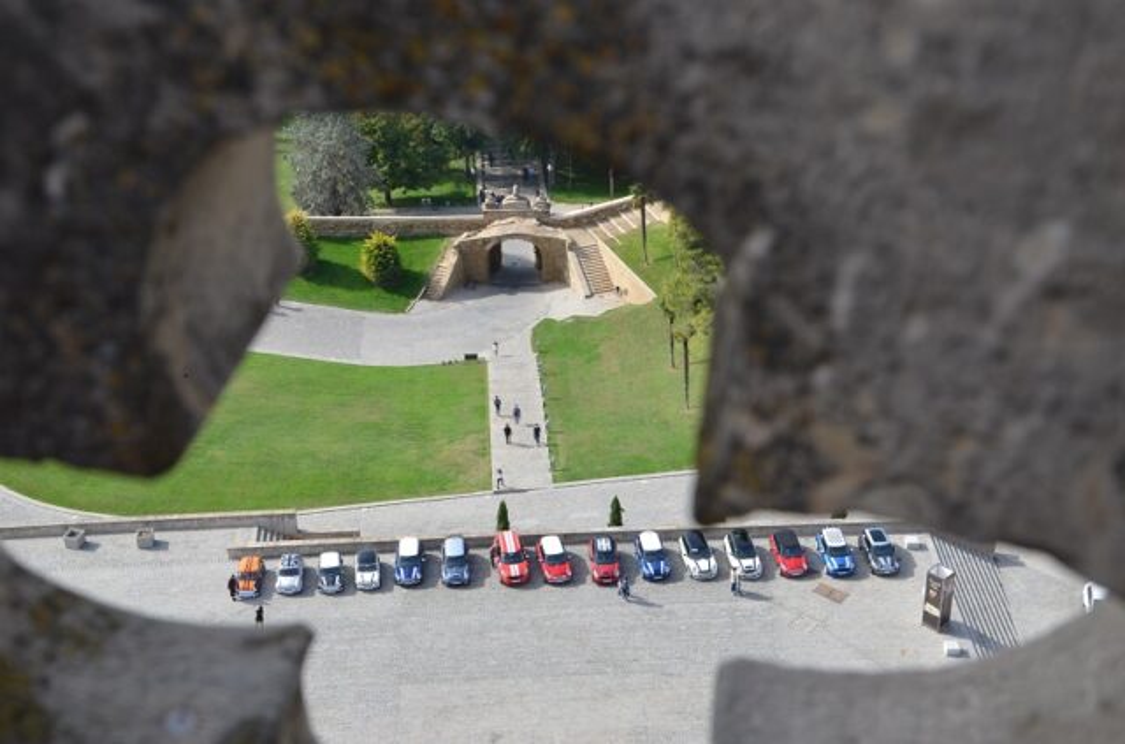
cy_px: 372
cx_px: 562
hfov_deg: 33.5
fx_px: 1870
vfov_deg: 22.5
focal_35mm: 60
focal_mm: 40
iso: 160
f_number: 8
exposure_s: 1/250
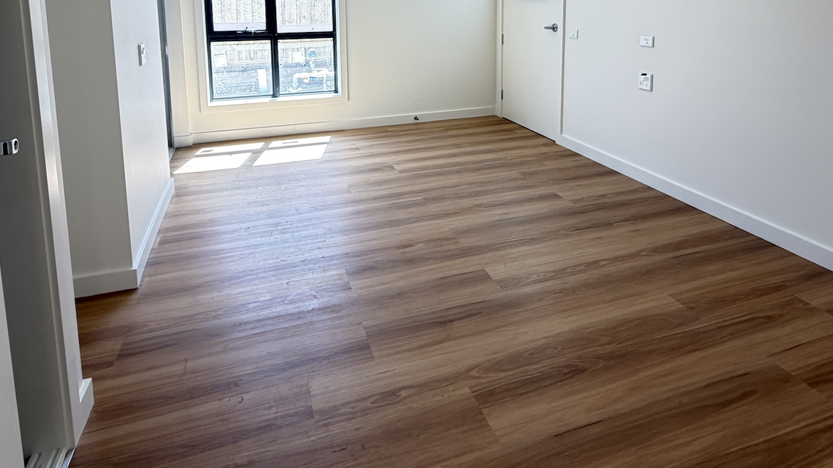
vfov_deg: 45.5
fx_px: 508
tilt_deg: -7.2
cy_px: 58
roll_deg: +1.2
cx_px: 423
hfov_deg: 78.7
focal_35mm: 23
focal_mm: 2.22
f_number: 2.2
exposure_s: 1/121
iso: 160
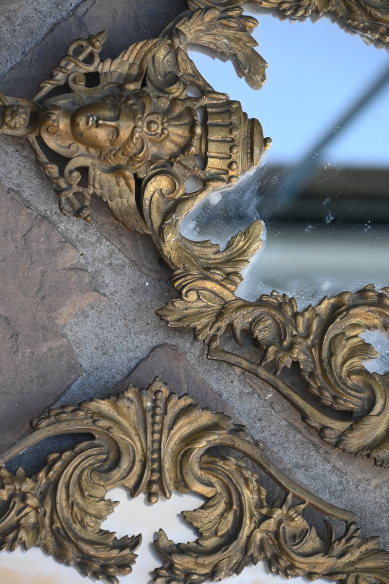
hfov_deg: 10.3
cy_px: 292
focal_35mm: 134
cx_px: 194
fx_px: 2164
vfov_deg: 15.4
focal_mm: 89
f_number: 5.6
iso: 400
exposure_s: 1/250
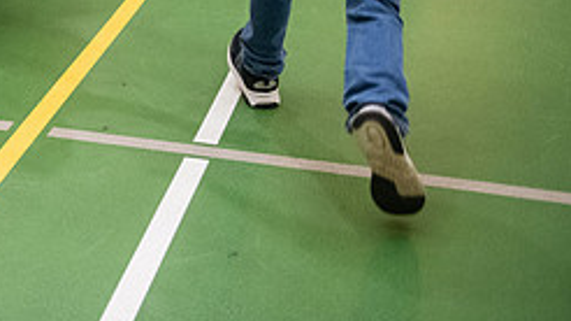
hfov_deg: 21.5
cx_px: -65
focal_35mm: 94
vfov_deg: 12.4
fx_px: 1422
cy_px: -117
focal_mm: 38
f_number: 3.2
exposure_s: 1/200
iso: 3200
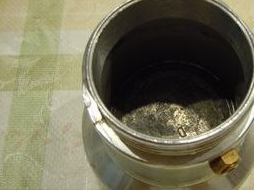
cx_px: 181
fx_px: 381
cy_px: 88
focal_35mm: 52
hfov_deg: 36.2
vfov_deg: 28.0
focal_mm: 5.9
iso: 400
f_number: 4
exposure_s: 1/8
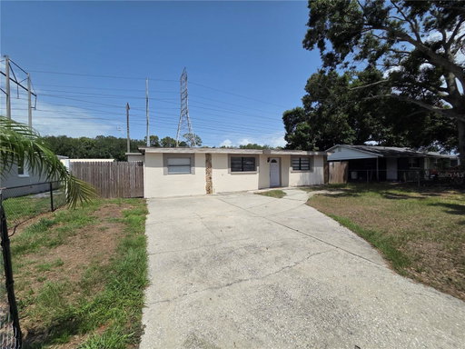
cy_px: 174
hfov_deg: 106.2
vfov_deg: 89.9
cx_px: 232
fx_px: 175
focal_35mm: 13
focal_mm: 2.2
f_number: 2.2
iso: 50
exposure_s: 1/2985
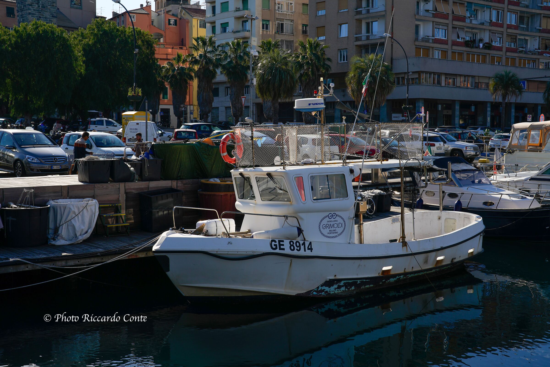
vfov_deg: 27.0
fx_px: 764
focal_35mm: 50
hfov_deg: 39.6
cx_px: 275
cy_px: 184
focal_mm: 50
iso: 125
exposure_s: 1/200
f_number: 13
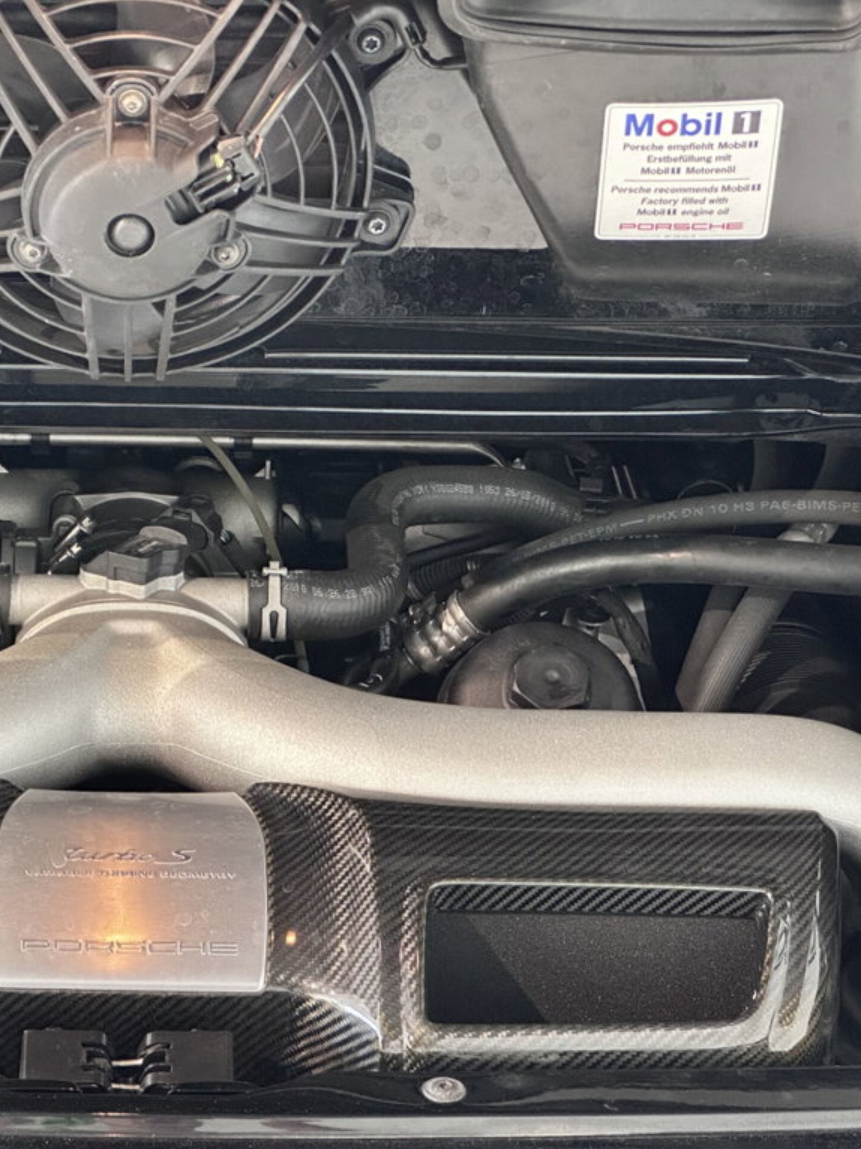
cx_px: 136
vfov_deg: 19.1
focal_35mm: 103
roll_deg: -0.7
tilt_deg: -28.1
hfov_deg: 14.3
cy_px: 574
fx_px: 3418
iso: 640
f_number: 2.8
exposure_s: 1/60
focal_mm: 9
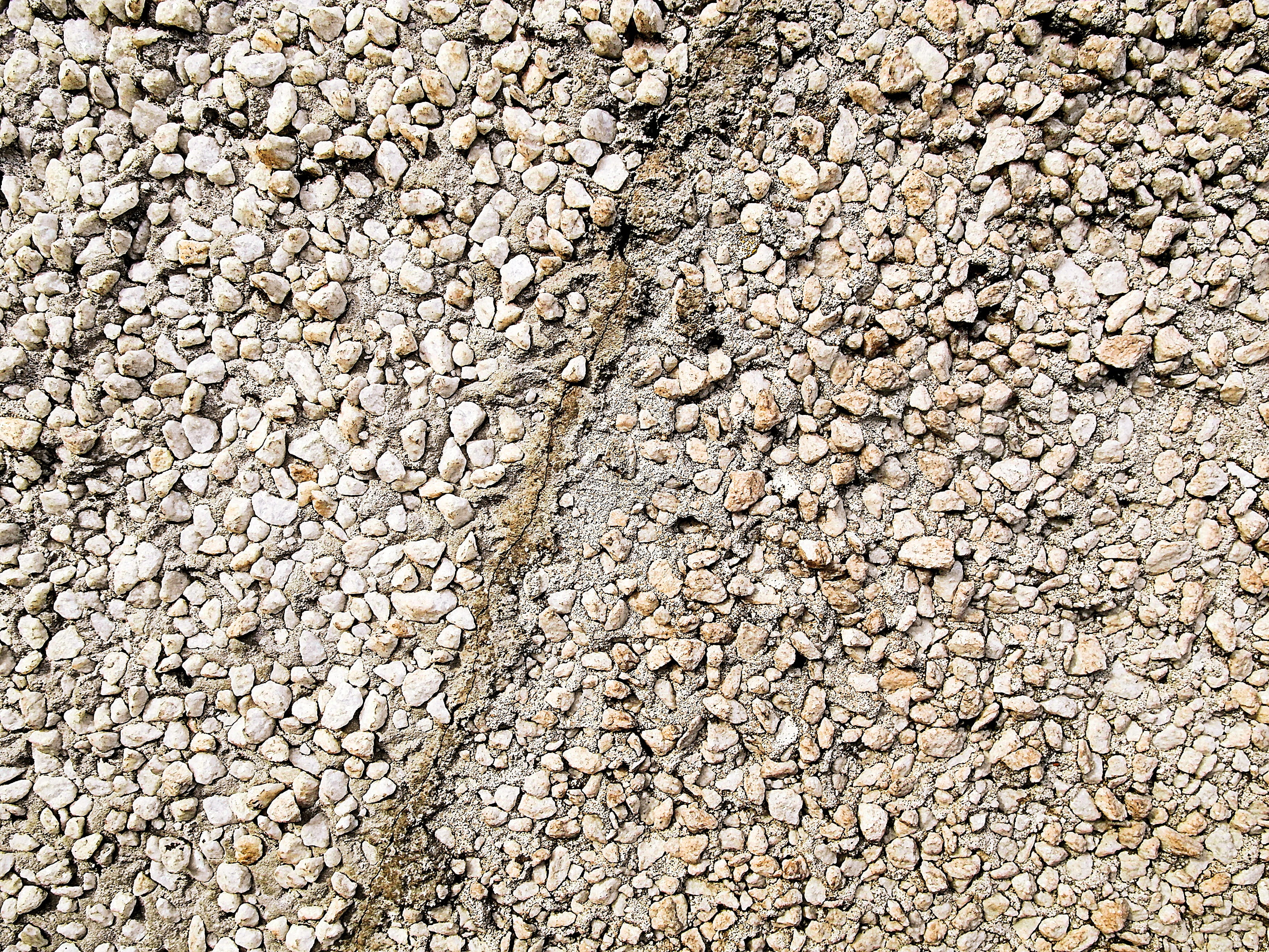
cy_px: 476
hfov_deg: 71.6
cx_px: 634
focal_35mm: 24
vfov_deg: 56.8
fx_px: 880
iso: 80
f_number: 3.9
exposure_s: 1/250
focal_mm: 5.2
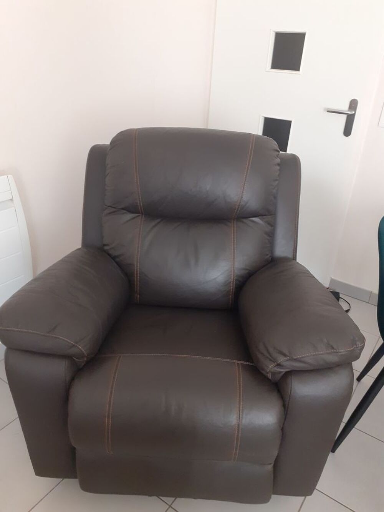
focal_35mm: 27
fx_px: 399
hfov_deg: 51.4
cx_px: 192
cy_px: 256
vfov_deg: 65.3
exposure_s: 1/25
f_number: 1.9
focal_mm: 3.6
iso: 250
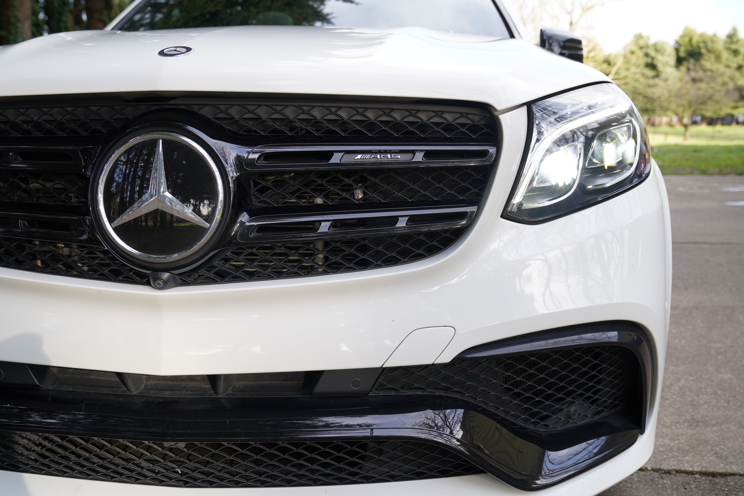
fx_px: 661
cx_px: 372
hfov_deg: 58.7
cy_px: 248
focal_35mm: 32
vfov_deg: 41.1
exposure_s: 1/80
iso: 100
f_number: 4.5
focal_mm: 32
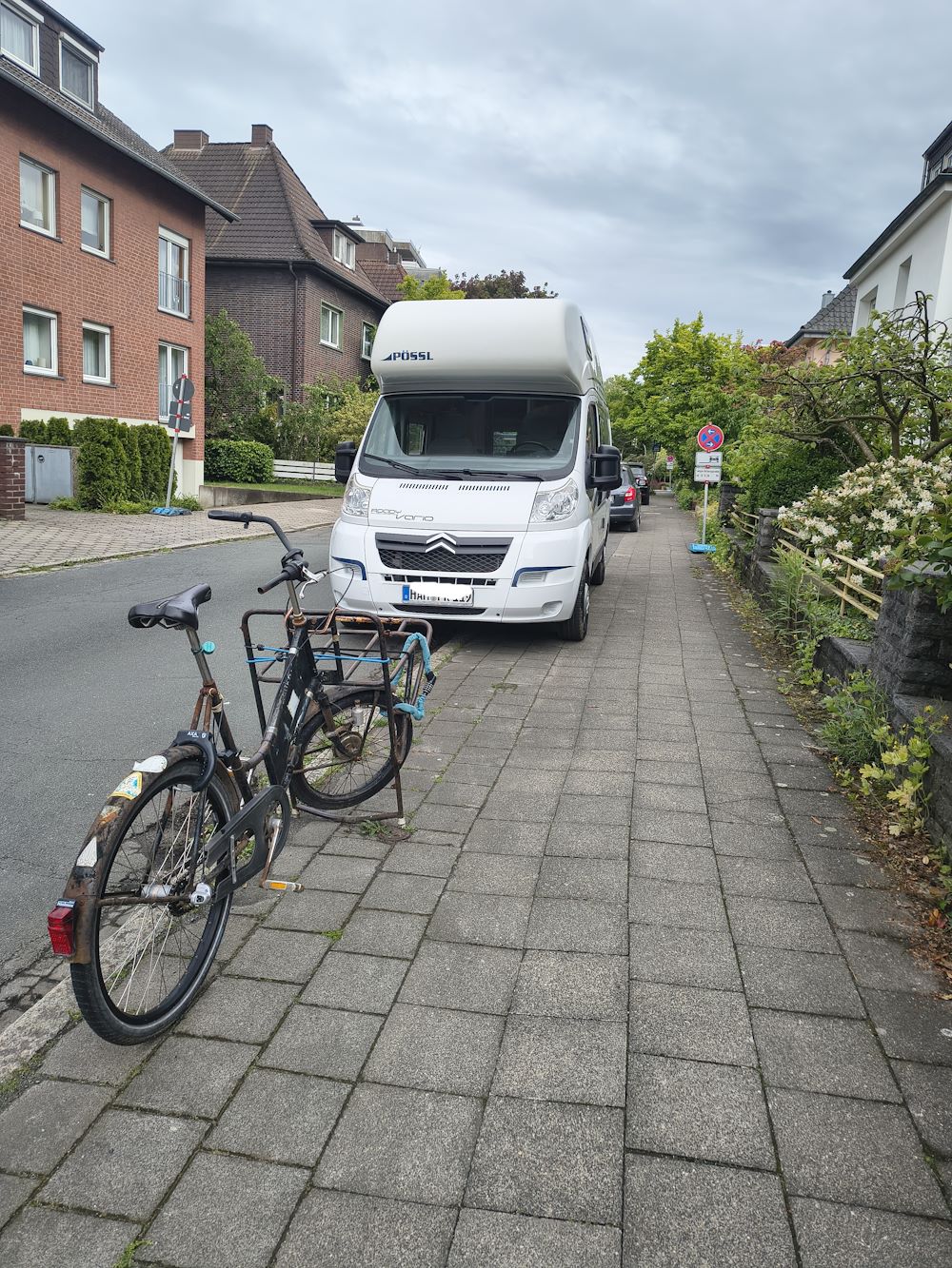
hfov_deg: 56.8
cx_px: 476
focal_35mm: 24
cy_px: 634
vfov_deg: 71.6
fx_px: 880
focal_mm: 5.56
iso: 101
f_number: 1.8
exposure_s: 1/701
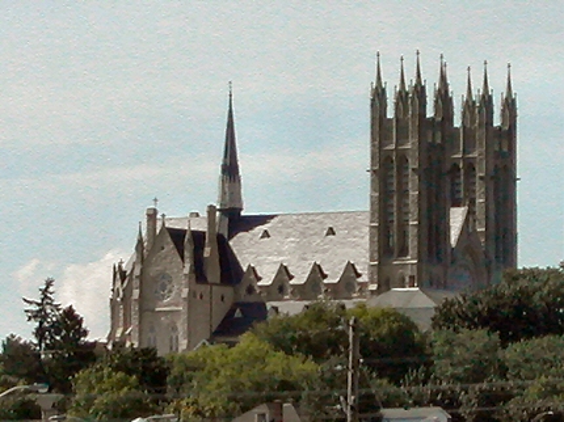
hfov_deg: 17.3
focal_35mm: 114
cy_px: 211
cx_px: 282
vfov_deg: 13.0
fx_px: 1856
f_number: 13.4
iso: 100
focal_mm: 24
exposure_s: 1/93.5
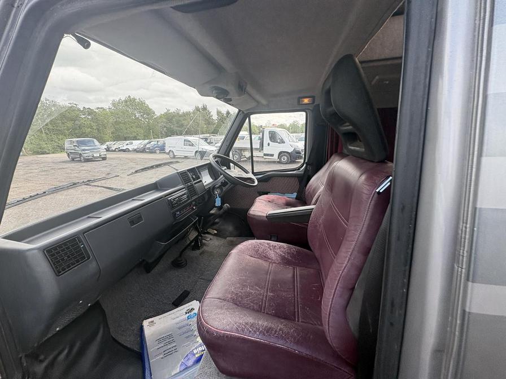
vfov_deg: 85.7
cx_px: 253
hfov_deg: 102.1
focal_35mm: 14
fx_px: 205
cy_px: 190
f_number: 2.2
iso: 64
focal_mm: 2.22
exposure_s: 1/299
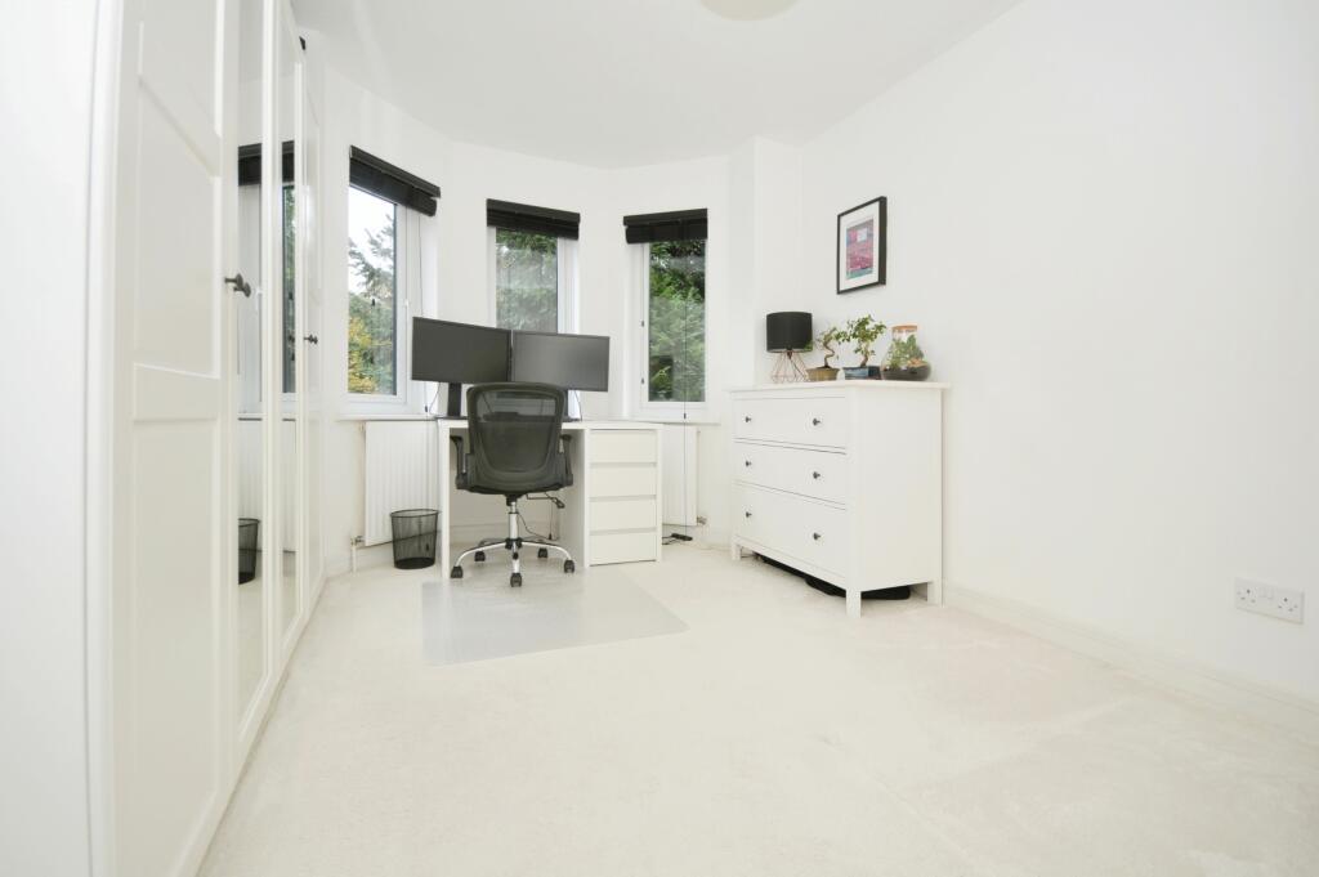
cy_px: 438
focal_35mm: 15
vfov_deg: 77.2
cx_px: 660
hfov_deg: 100.4
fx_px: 549
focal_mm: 10
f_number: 5
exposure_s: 1/60
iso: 200
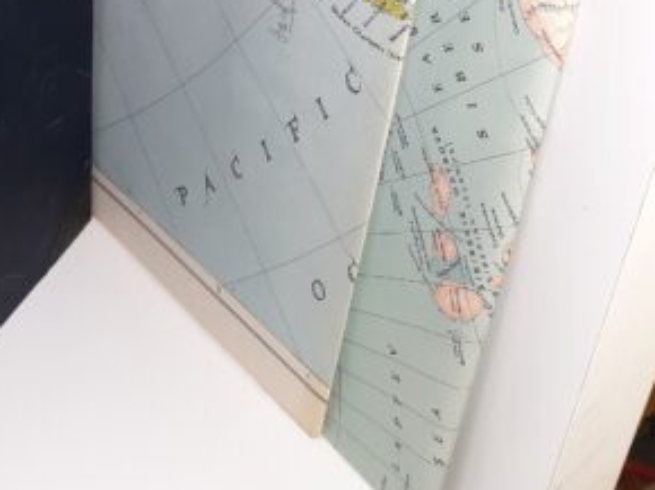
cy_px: 43
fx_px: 1097
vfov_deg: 24.4
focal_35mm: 58
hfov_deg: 31.5
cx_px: 50
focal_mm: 3.7
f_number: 1.7
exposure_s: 1/60
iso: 50
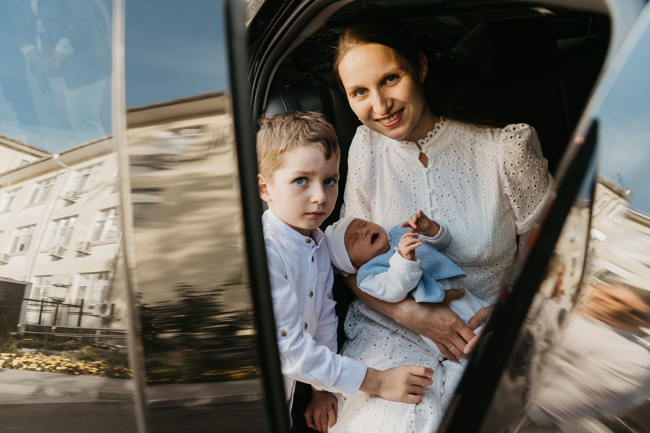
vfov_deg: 47.9
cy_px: 216
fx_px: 487
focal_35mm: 27
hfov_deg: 67.4
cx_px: 325
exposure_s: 1/200
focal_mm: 27
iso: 400
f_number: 4
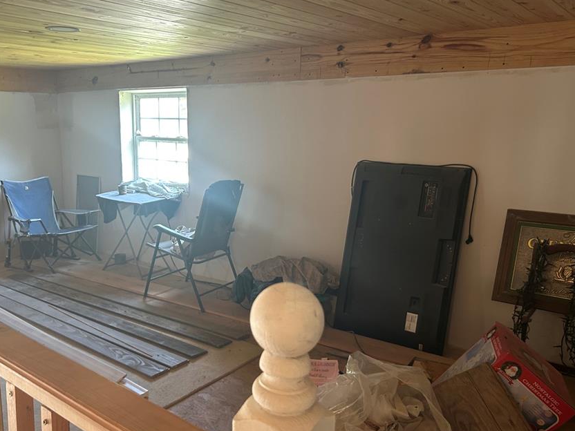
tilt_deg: -12.3
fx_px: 532
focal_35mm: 32
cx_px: 236
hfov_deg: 56.5
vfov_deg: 44.1
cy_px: 238
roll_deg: +0.1
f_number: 1.5
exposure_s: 1/60
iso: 160
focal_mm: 5.7
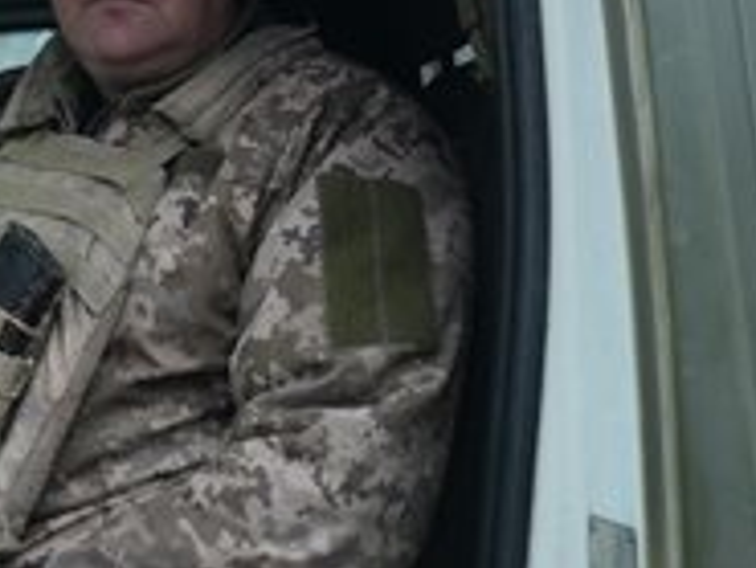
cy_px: 116
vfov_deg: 18.5
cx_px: -37
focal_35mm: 79
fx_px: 1726
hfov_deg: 23.4
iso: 2500
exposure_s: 1/500
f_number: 2.8
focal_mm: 38
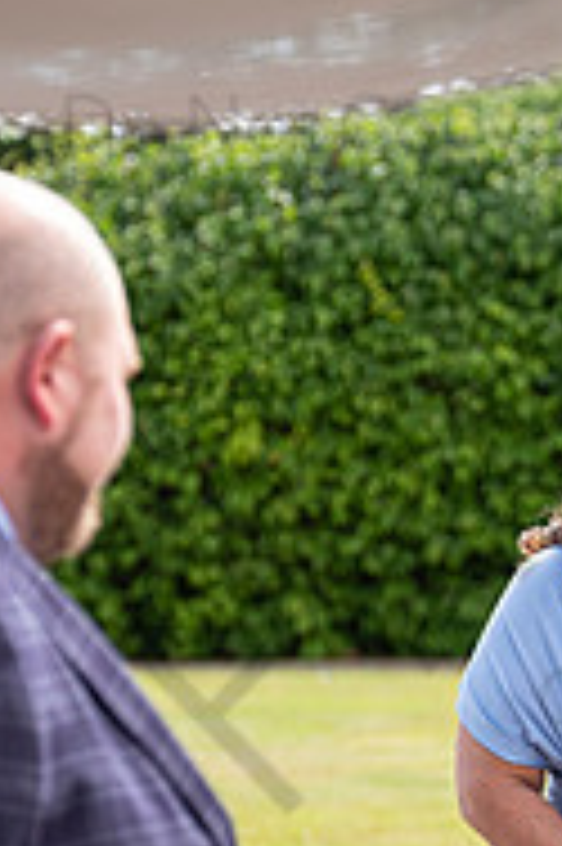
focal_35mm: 278
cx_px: 611
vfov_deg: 7.4
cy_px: 508
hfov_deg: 4.9
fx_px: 6521
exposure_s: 1/640
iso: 200
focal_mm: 77.3
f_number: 3.2
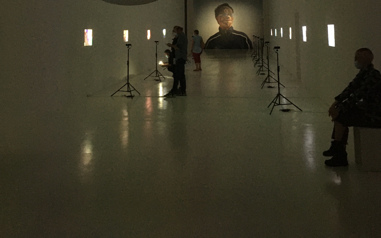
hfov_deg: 47.2
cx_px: 194
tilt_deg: +5.5
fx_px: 436
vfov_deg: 28.1
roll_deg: +1.1
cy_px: -15
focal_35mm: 42
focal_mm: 4.15
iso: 200
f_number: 2.2
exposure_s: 1/17
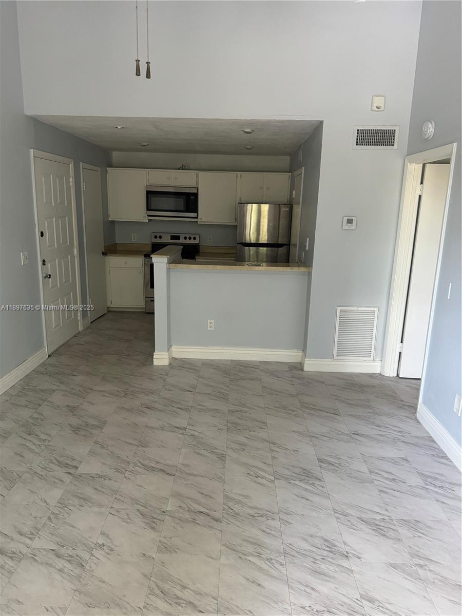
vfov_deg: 71.6
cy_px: 308
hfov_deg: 56.8
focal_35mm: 24
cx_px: 231
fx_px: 427
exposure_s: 1/60
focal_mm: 6.76
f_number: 1.78
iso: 400
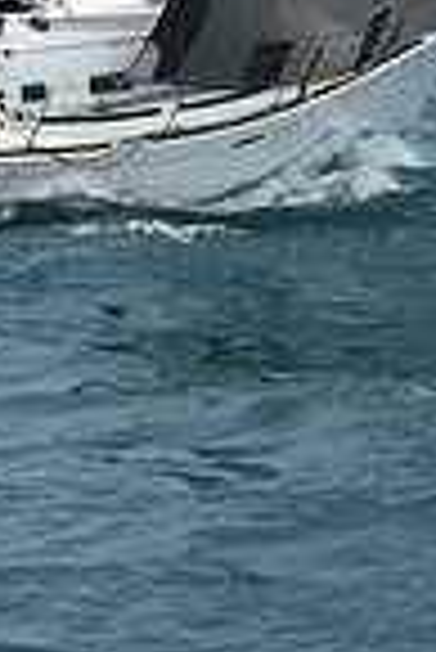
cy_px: -571
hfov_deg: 4.9
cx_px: 267
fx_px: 5074
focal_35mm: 280
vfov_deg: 7.1
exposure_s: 1/800
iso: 250
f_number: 10
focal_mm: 70
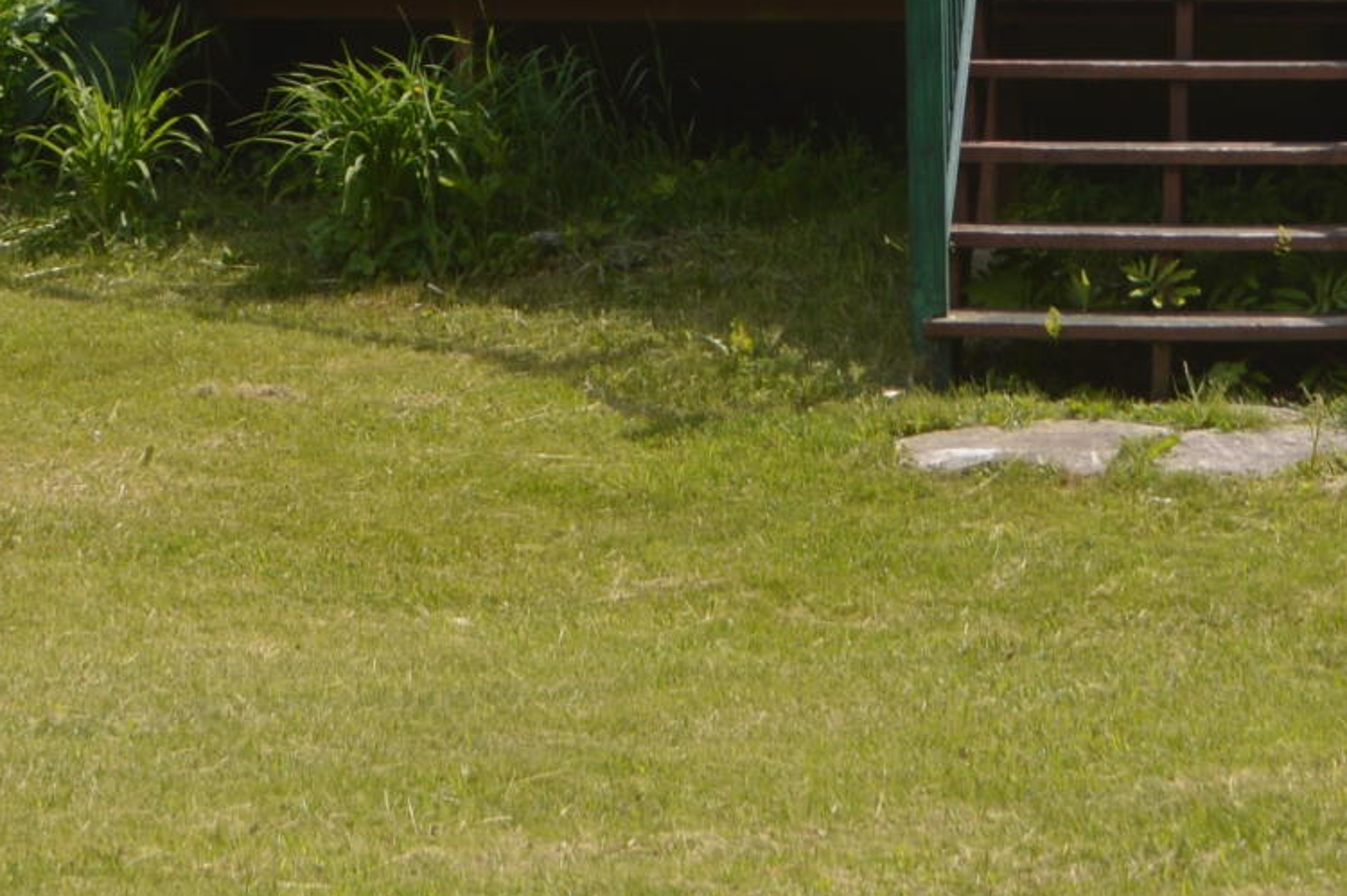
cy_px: -722
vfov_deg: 7.0
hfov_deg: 10.7
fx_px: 7179
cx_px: 1011
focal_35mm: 192
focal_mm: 32
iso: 100
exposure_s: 1/200
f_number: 7.1
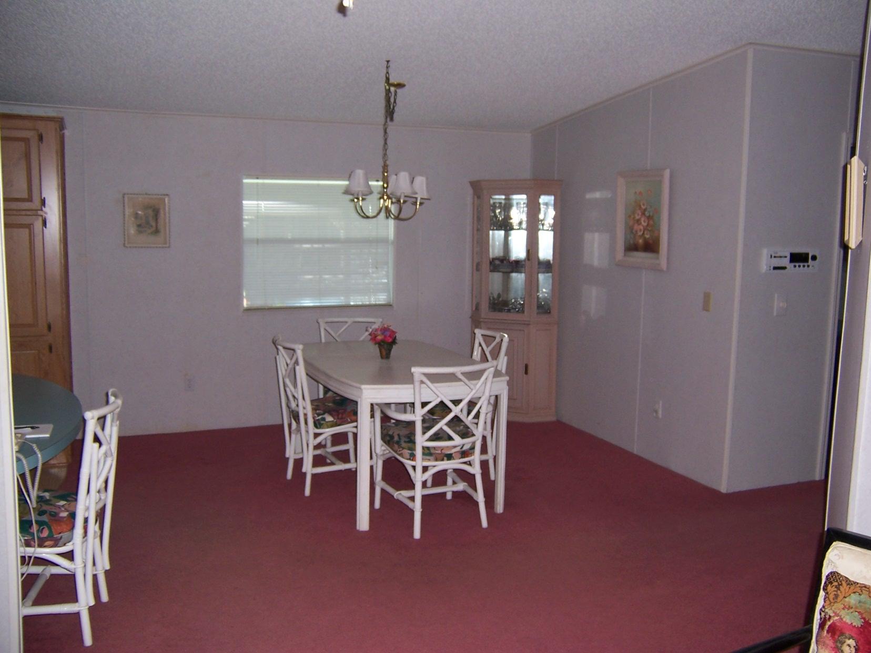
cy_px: 326
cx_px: 436
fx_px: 830
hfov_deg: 55.4
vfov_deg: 42.9
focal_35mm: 33
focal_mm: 5.5
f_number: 2.8
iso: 80
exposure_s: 1/60
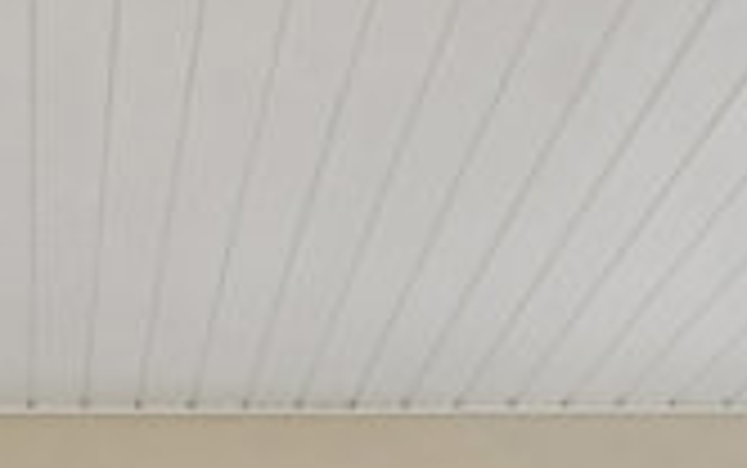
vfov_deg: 10.1
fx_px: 2327
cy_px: 1087
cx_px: -9
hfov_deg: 17.8
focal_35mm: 114
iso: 200
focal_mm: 15.5
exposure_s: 1/80
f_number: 8
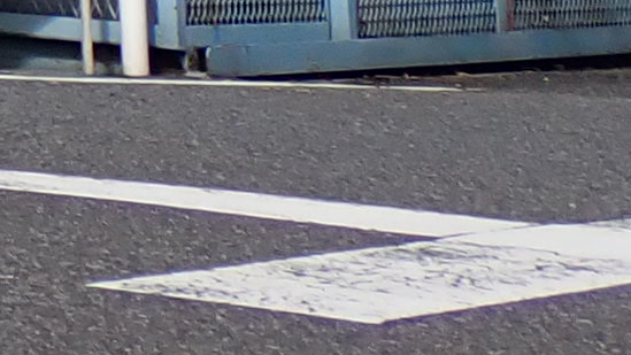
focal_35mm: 254
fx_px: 4250
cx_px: -1398
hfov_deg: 7.3
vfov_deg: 4.3
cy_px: -1298
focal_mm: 5.79
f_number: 9
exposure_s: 1/125
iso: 100
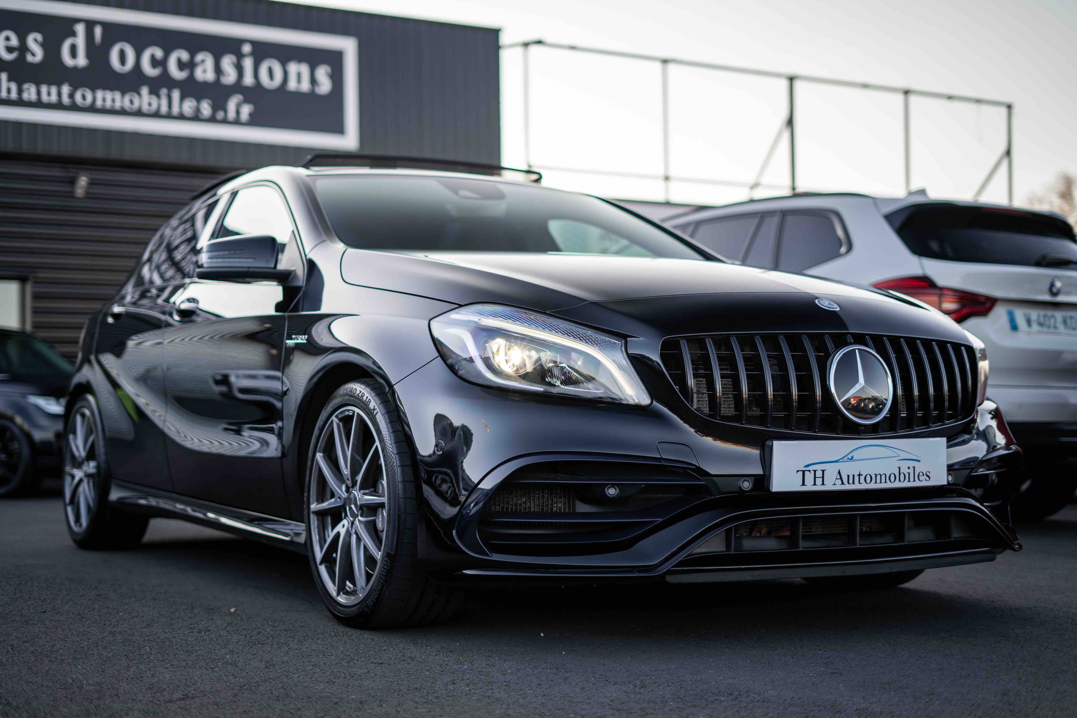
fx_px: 1496
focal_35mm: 50
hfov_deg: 39.6
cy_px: 359
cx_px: 538
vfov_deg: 27.0
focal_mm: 50
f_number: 1.8
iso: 100
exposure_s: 1/500
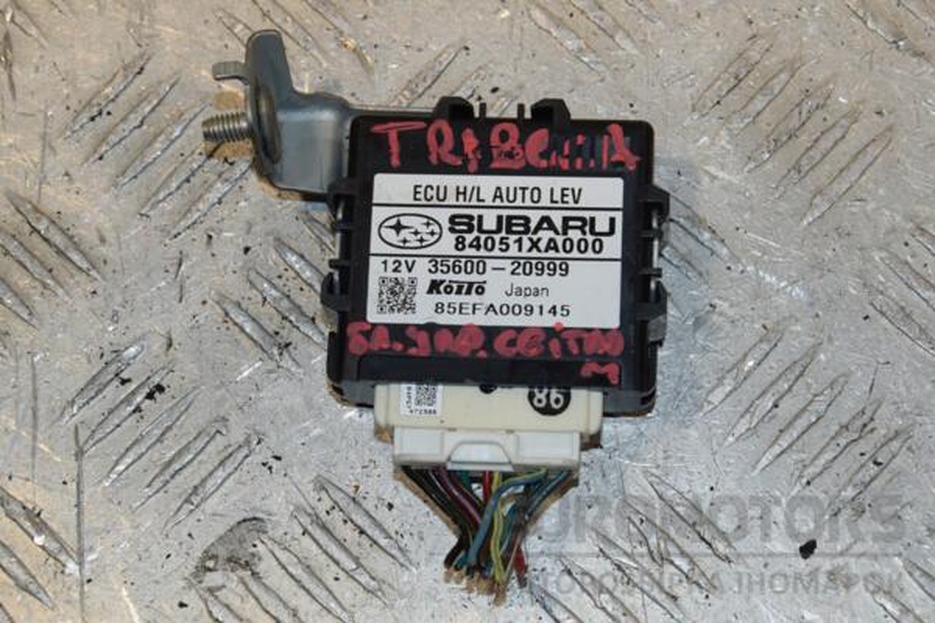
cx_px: 468
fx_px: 2727
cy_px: 312
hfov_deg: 19.5
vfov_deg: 13.0
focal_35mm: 105
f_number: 10
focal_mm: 70
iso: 800
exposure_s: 1/200
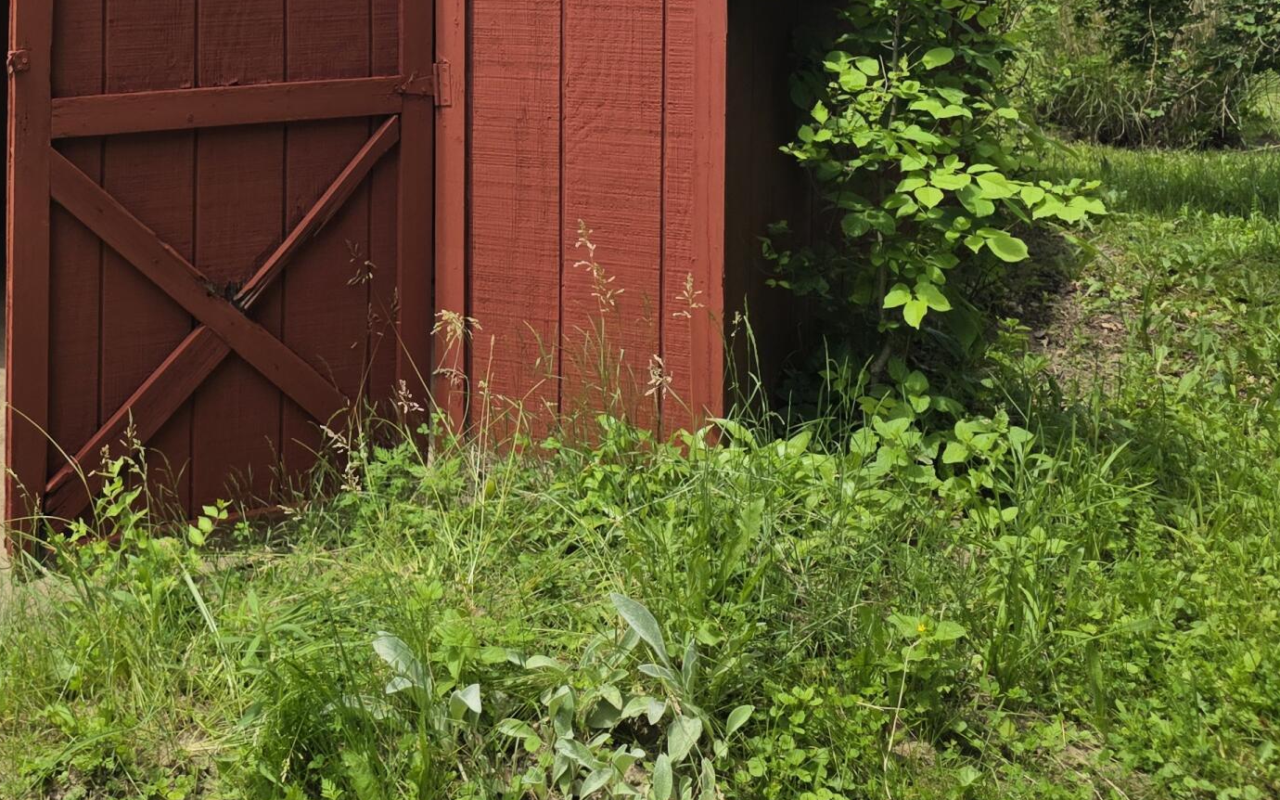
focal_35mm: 53
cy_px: -77
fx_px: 1849
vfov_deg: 23.0
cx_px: 131
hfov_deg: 35.9
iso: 80
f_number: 1.7
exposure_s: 1/3972
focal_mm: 6.3
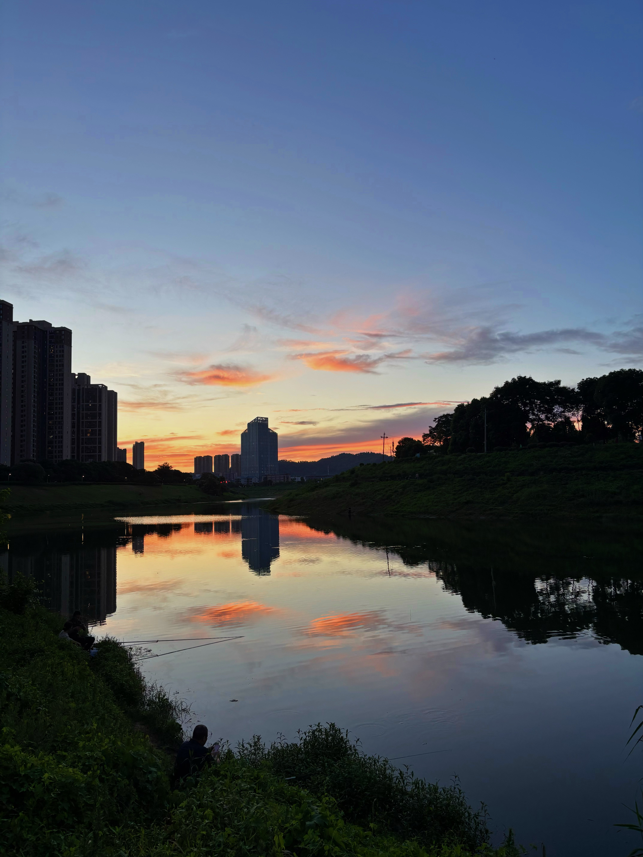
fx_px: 644
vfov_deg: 67.3
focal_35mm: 26
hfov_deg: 53.1
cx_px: 322
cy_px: 428
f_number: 1.5
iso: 125
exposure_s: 1/60
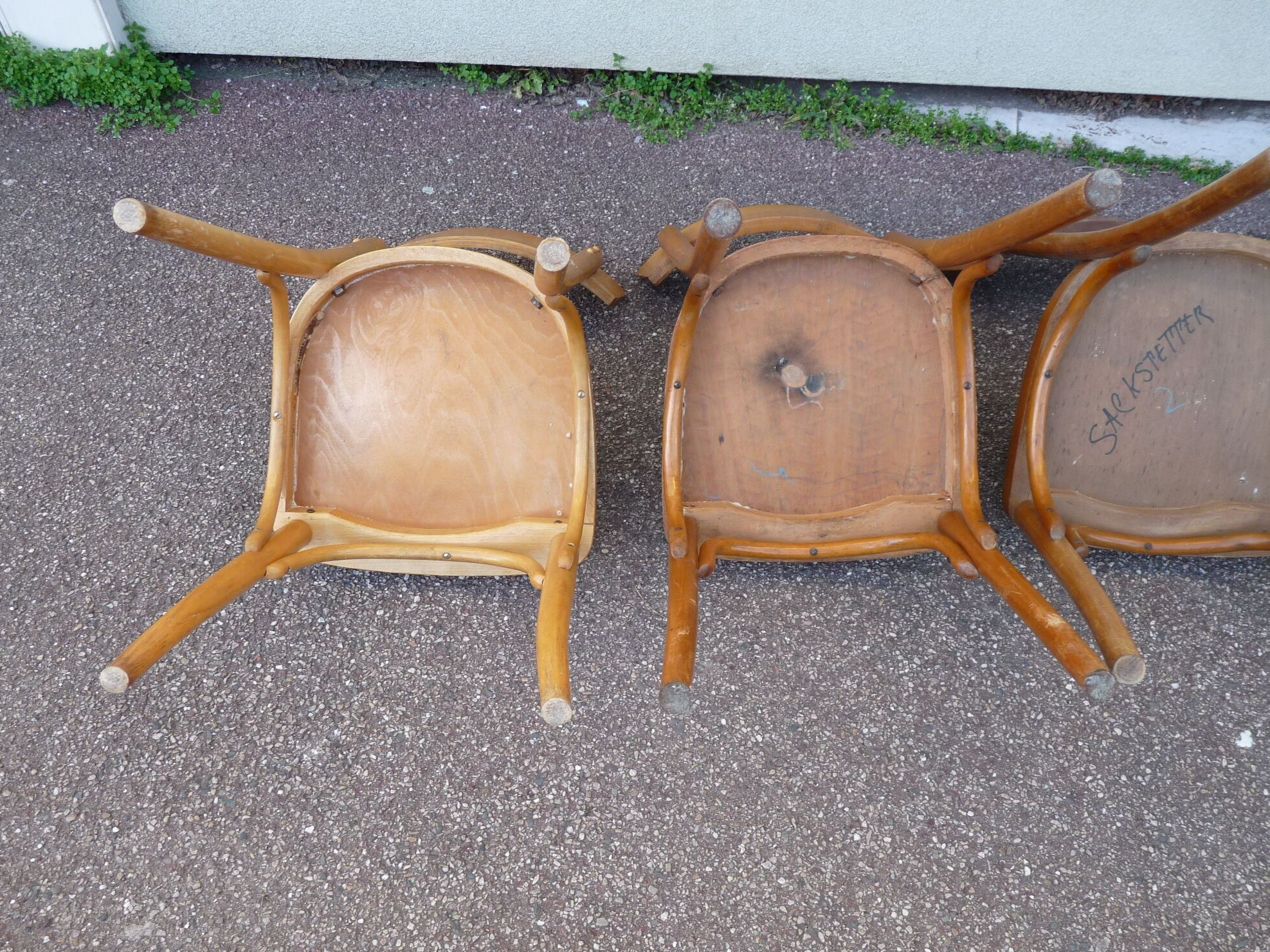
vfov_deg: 49.7
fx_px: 1027
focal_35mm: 28
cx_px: 640
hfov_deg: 63.4
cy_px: 488
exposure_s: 1/80
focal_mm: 4.8
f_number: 2.8
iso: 100
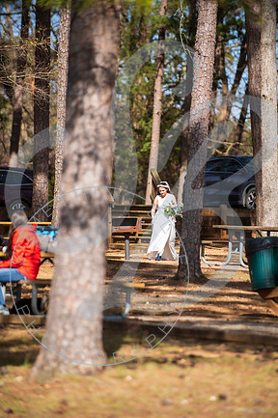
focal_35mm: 208
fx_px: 2413
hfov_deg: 6.6
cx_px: 143
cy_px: 203
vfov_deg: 9.9
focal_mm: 200
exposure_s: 1/640
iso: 100
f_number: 2.8
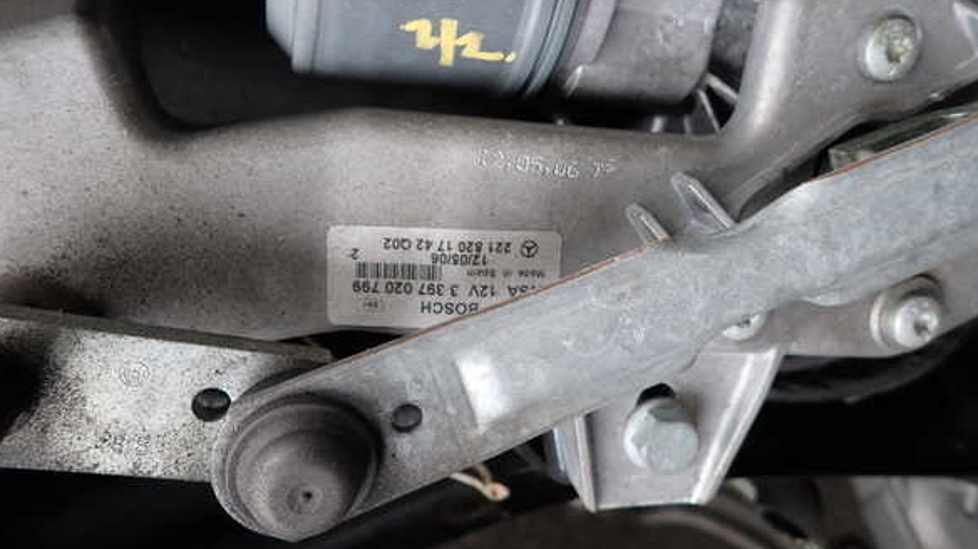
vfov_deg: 41.4
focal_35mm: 28
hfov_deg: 67.9
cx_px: 479
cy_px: 236
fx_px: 726
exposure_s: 1/100
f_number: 2
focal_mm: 4.5
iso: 200
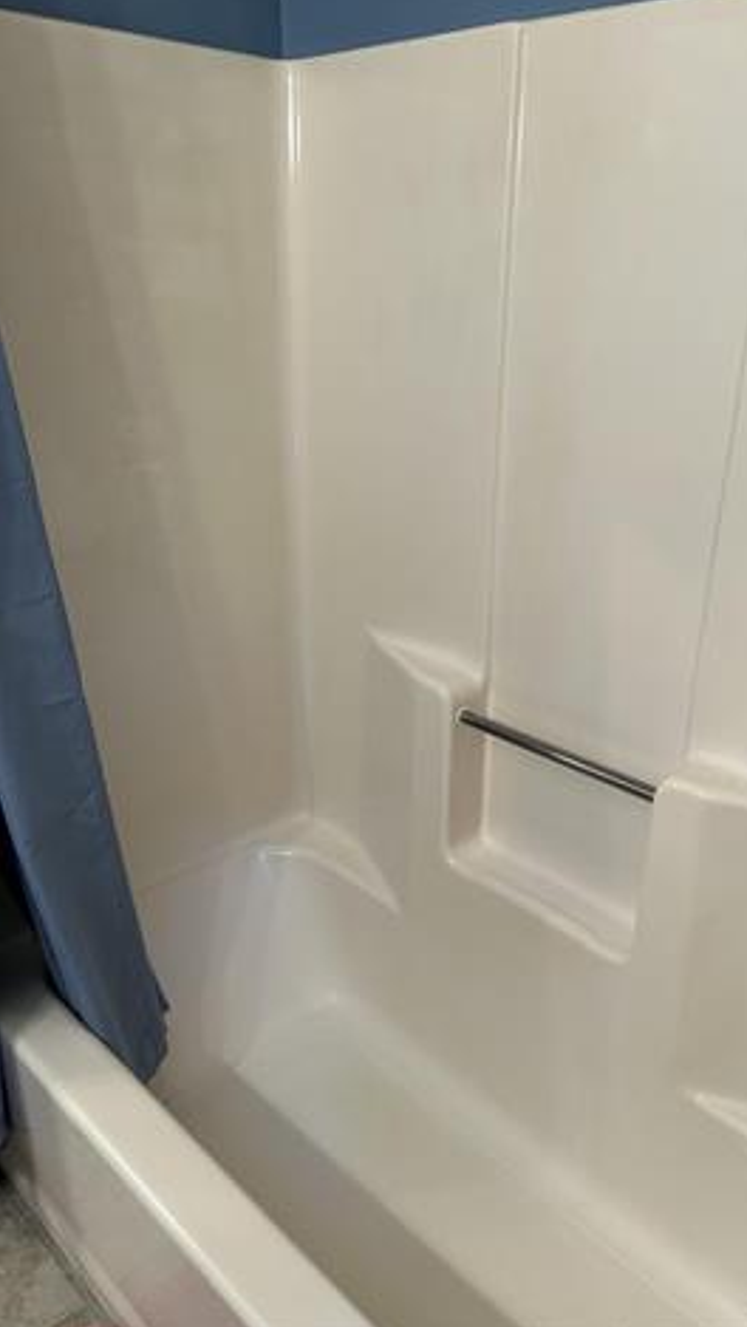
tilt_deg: -21.3
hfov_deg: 40.1
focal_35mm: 29
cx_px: 416
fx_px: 1021
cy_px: 659
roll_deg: -1.4
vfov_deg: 66.1
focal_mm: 5.7
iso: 100
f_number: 1.5
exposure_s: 1/60
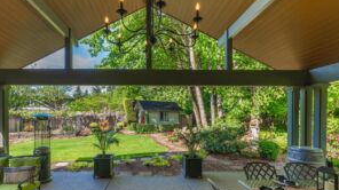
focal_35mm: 17
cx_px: 155
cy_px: 100
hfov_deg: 95.7
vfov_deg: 63.8
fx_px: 153
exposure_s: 1/30
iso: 100
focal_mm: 12
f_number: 8
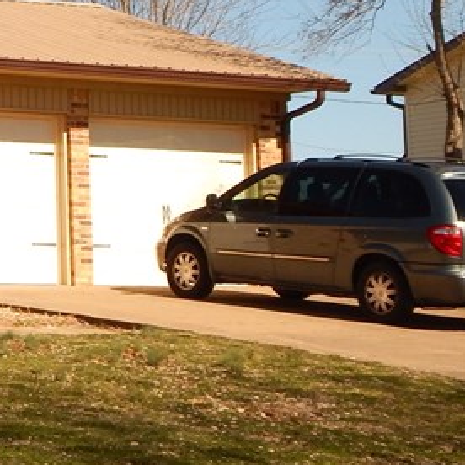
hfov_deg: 11.4
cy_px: 40
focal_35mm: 141
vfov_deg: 12.3
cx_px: -391
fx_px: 2143
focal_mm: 7.7
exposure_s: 1/1000
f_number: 3.6
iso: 125
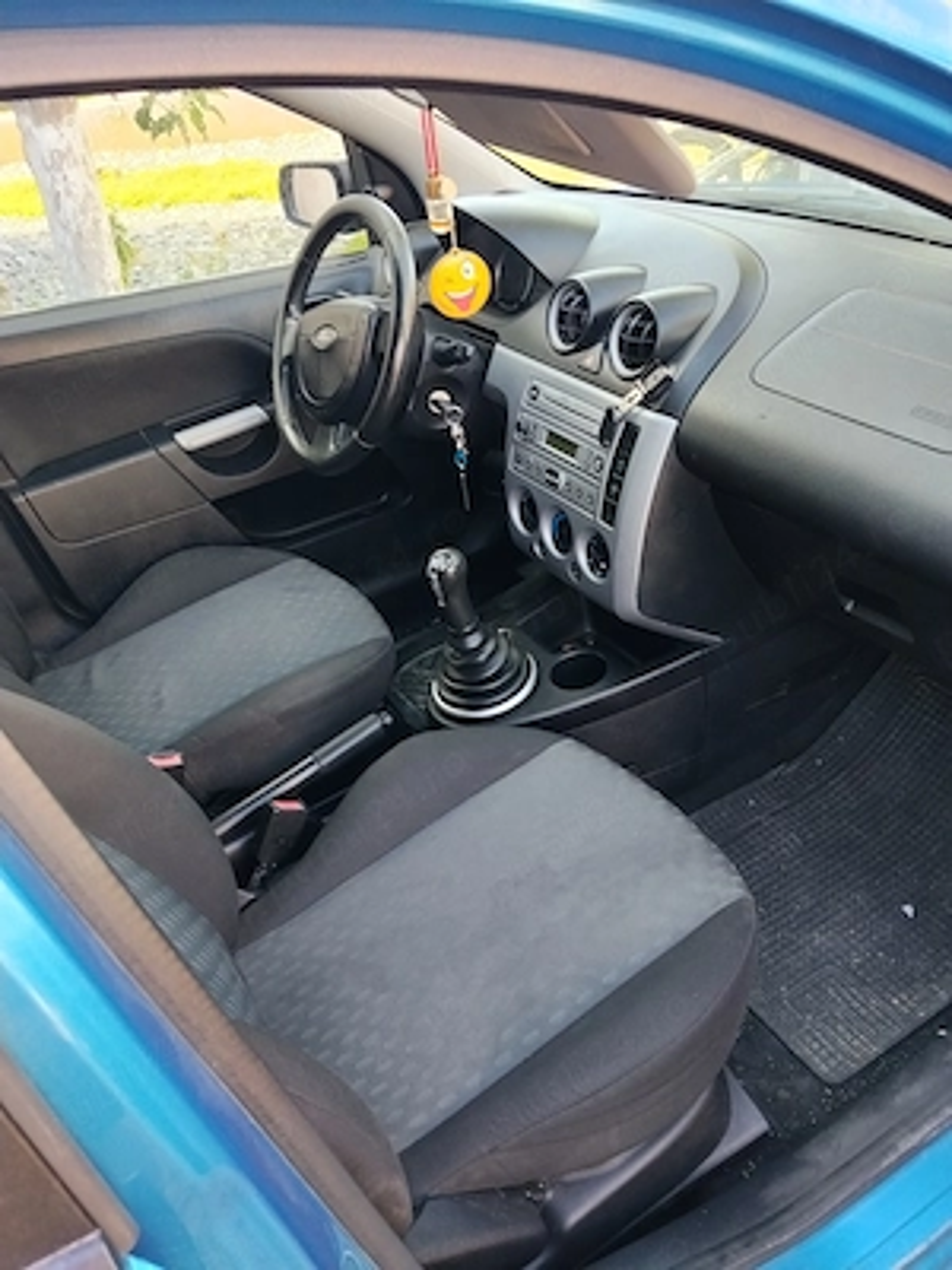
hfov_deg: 48.2
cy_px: 635
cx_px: 476
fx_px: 1063
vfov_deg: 61.7
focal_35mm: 29
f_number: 1.8
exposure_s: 1/50
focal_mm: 4.22
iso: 100
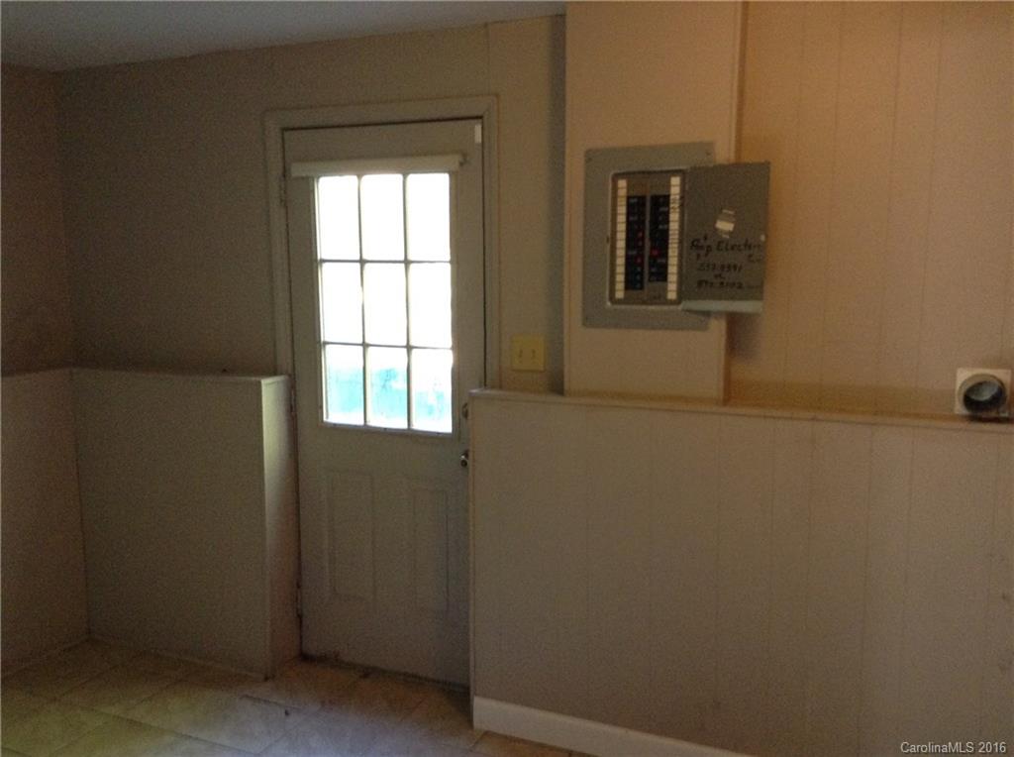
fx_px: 965
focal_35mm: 33
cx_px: 507
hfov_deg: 55.4
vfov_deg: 42.8
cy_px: 378
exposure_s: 1/15
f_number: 2.4
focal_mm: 3.3
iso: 200
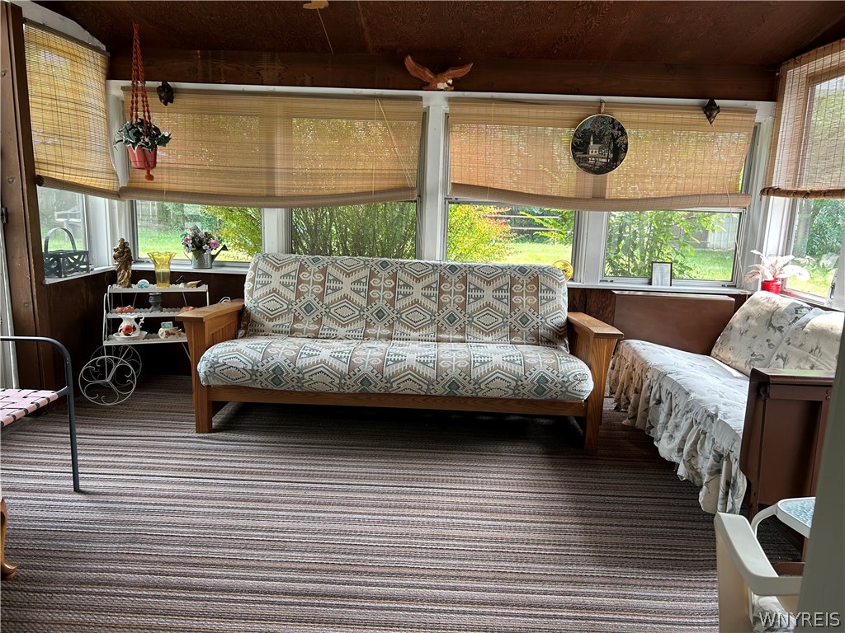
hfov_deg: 67.3
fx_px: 635
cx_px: 422
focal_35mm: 26
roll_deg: -1.7
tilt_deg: -10.4
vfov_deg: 53.1
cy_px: 316
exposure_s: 1/121
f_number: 1.5
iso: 50
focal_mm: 5.7
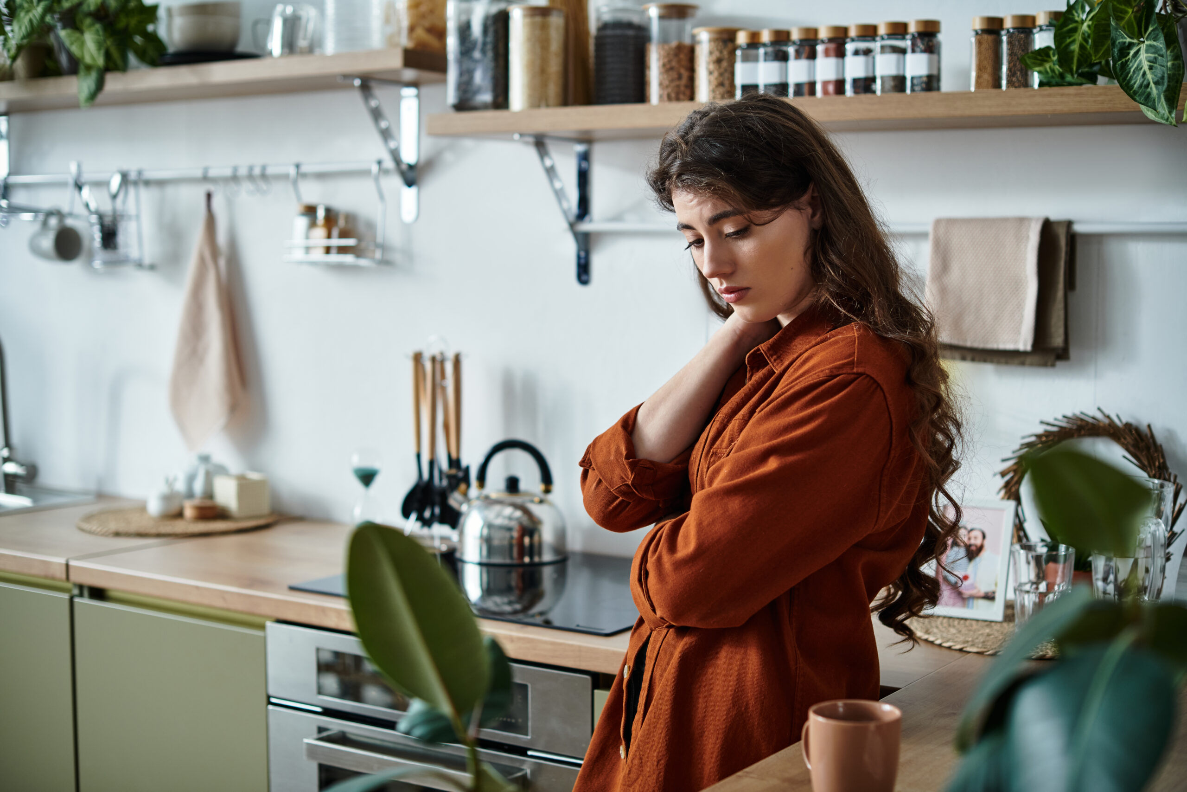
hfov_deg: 39.6
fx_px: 1649
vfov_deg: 27.0
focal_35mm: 50
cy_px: 396
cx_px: 594
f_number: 2.8
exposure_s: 1/200
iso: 400
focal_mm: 50
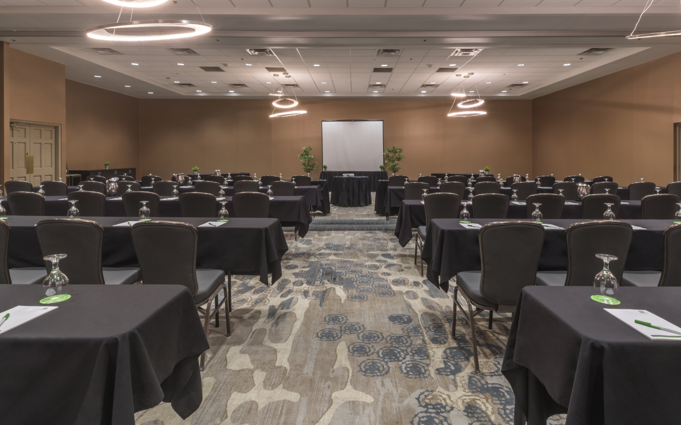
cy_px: 198
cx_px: 345
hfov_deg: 85.1
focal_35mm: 20
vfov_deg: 59.6
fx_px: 371
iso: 200
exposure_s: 1.6
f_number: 22
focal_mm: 19
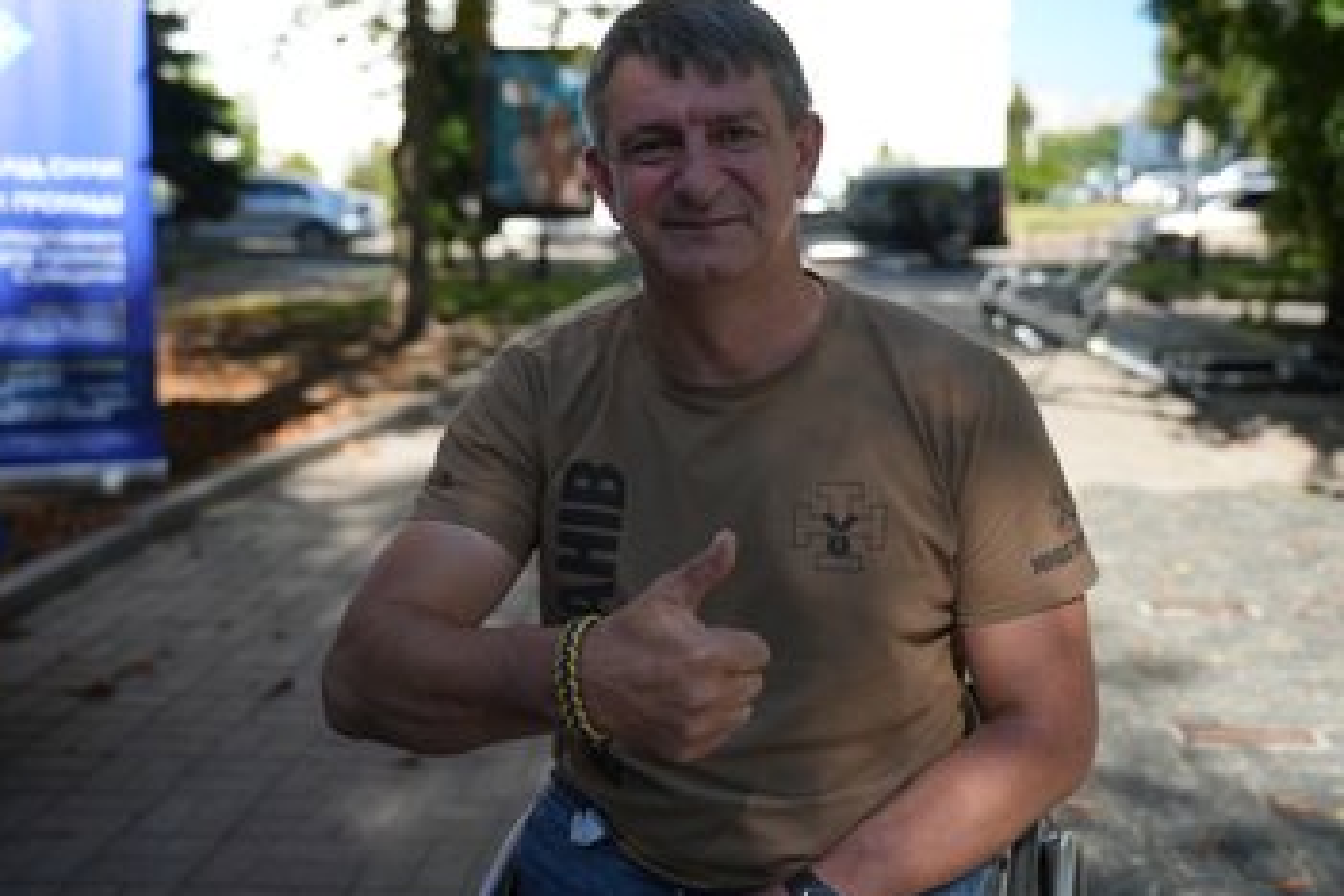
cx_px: 735
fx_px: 1531
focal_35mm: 41
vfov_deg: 32.6
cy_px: 412
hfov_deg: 47.3
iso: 1250
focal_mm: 36
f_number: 2.8
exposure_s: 1/250
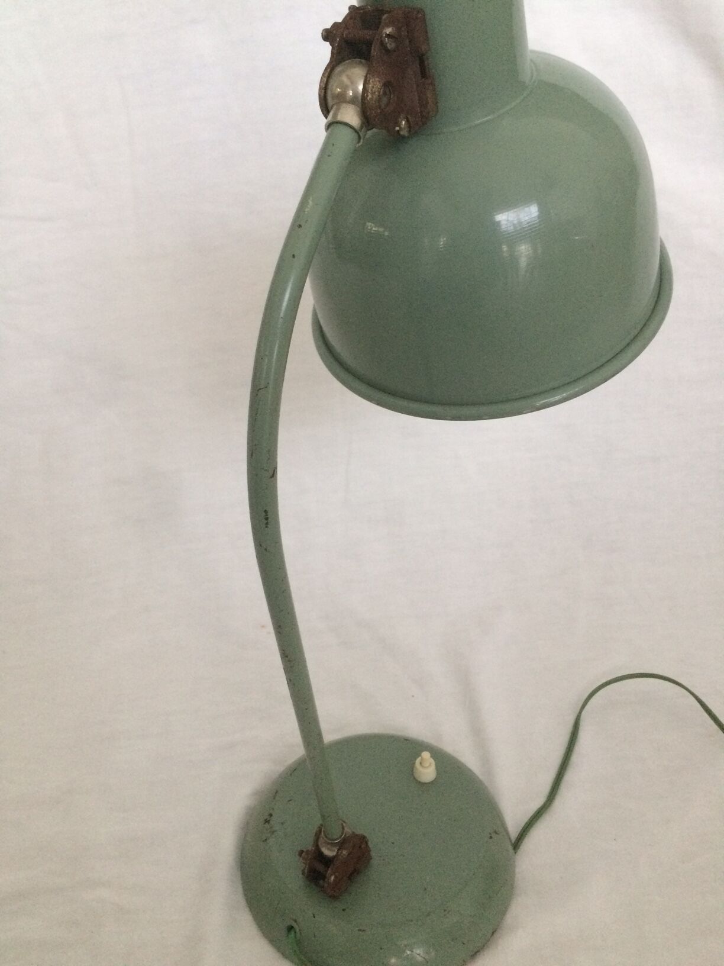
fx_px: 809
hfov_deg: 48.2
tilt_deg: -34.0
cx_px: 362
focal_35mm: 29
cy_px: 483
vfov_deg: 61.7
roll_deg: +1.5
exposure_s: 1/33
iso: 250
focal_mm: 4.15
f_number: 2.2
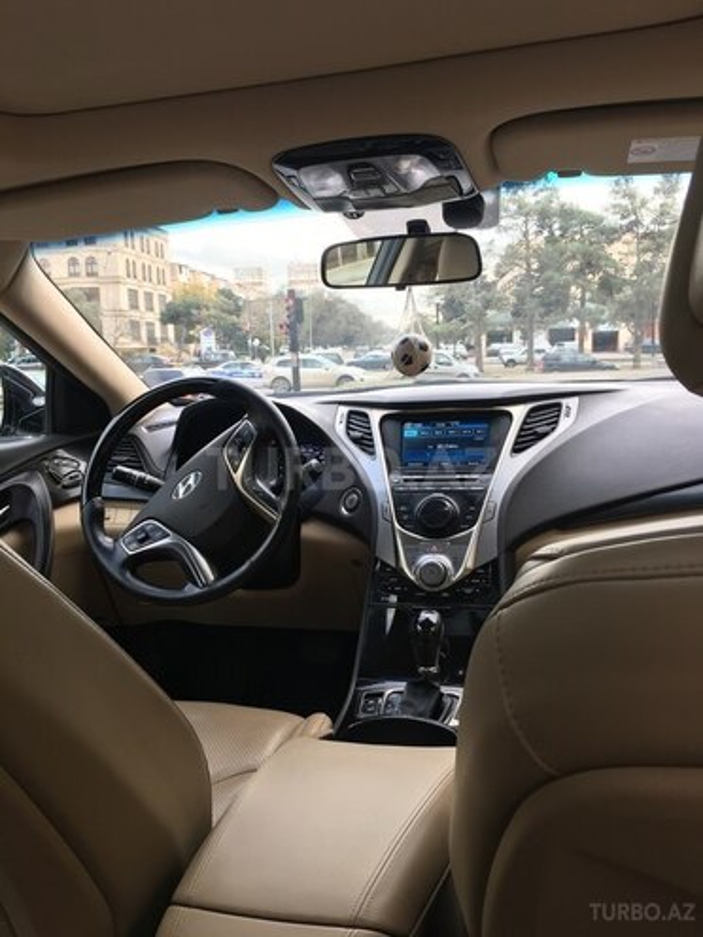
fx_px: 785
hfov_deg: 48.2
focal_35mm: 29
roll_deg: +1.6
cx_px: 352
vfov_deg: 61.7
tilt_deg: -8.4
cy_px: 468
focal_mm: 4.15
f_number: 2.2
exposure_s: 1/100
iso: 25
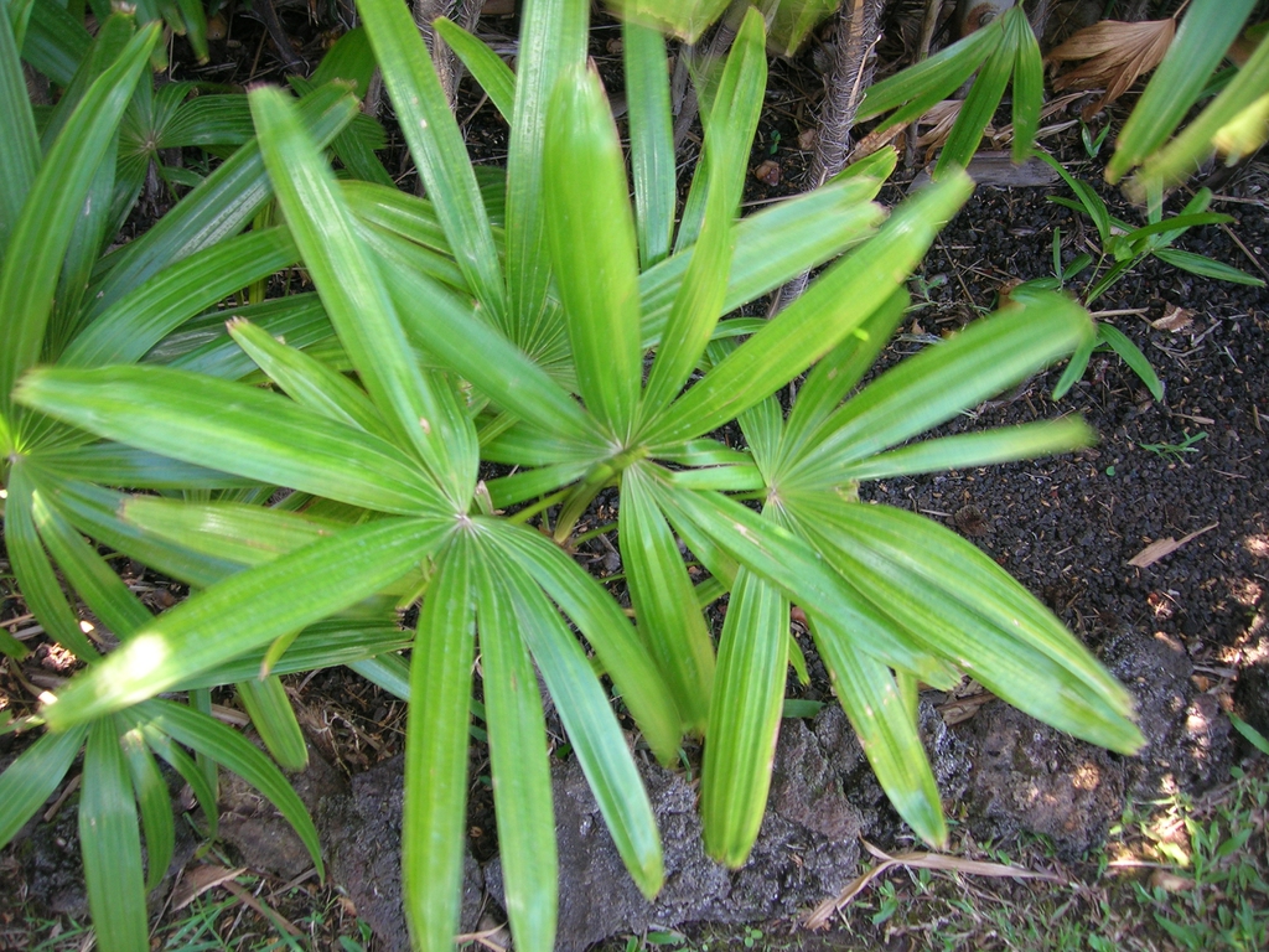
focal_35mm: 34
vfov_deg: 41.8
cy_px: 476
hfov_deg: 54.0
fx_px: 1246
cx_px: 634
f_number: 2.9
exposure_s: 1/32.2
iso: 50
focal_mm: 5.7
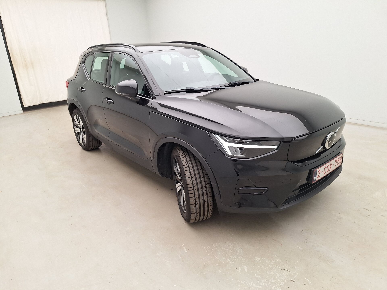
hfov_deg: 73.9
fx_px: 257
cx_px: 194
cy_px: 145
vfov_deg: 58.9
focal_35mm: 23
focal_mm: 5.54
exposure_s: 1/100
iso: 64
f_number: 1.8
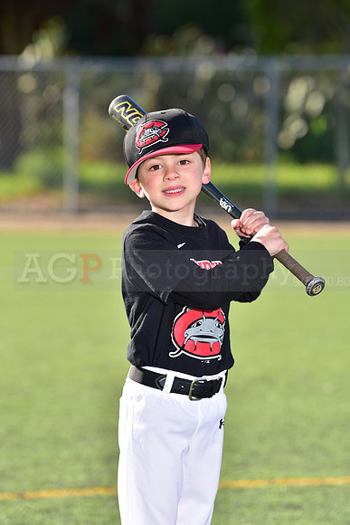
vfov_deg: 11.1
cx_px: 175
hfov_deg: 7.4
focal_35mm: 185
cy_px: 262
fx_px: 2696
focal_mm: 185
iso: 80
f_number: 5
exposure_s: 1/250
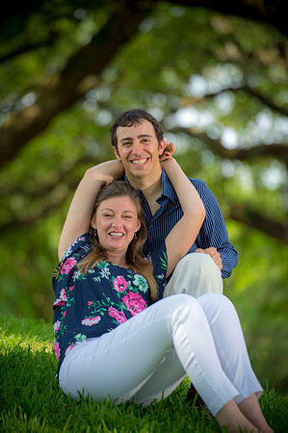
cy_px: 216
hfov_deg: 6.9
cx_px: 144
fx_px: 2405
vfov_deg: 10.3
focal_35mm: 200
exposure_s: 1/320
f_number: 3.5
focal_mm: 200
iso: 200
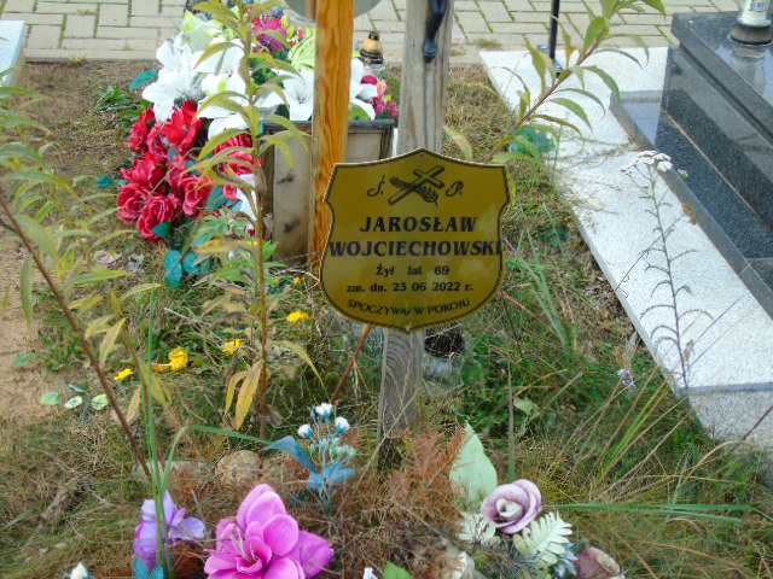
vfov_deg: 27.0
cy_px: 290
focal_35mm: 54
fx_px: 1206
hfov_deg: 35.5
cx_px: 386
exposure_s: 1/60
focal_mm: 9.6
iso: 80
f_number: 4.3
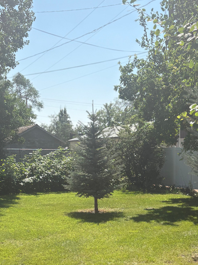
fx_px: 435
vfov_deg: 33.0
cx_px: 126
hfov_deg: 25.5
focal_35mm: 57
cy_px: 206
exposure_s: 1/2747
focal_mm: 5.96
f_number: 1.6
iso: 50
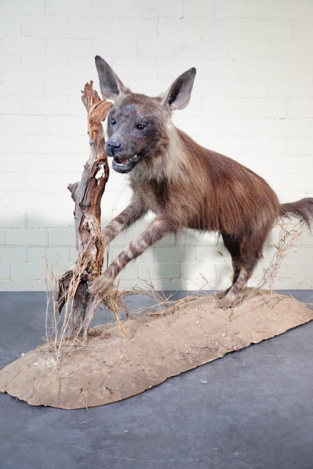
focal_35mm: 41
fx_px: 535
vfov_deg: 47.4
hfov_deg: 32.6
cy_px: 234
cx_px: 156
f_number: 3.2
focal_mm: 15.17
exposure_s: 1/60
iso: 100
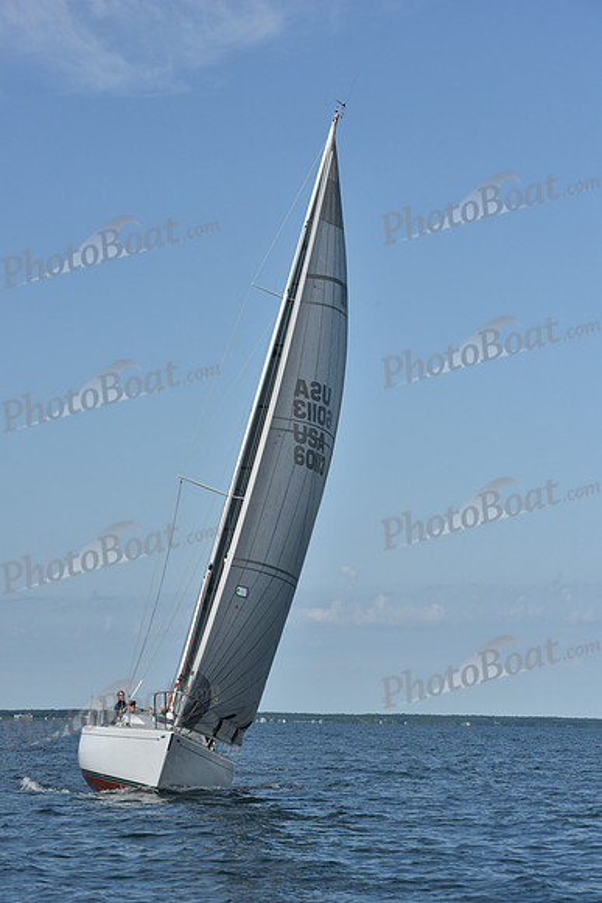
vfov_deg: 20.4
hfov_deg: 13.7
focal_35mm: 100
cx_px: 301
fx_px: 2507
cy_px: 452
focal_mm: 100
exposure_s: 1/1250
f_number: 10
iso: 320
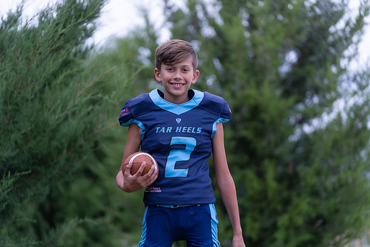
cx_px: 185
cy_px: 124
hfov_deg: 16.4
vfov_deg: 11.0
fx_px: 1285
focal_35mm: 125
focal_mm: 125
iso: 500
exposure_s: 1/320
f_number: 2.8
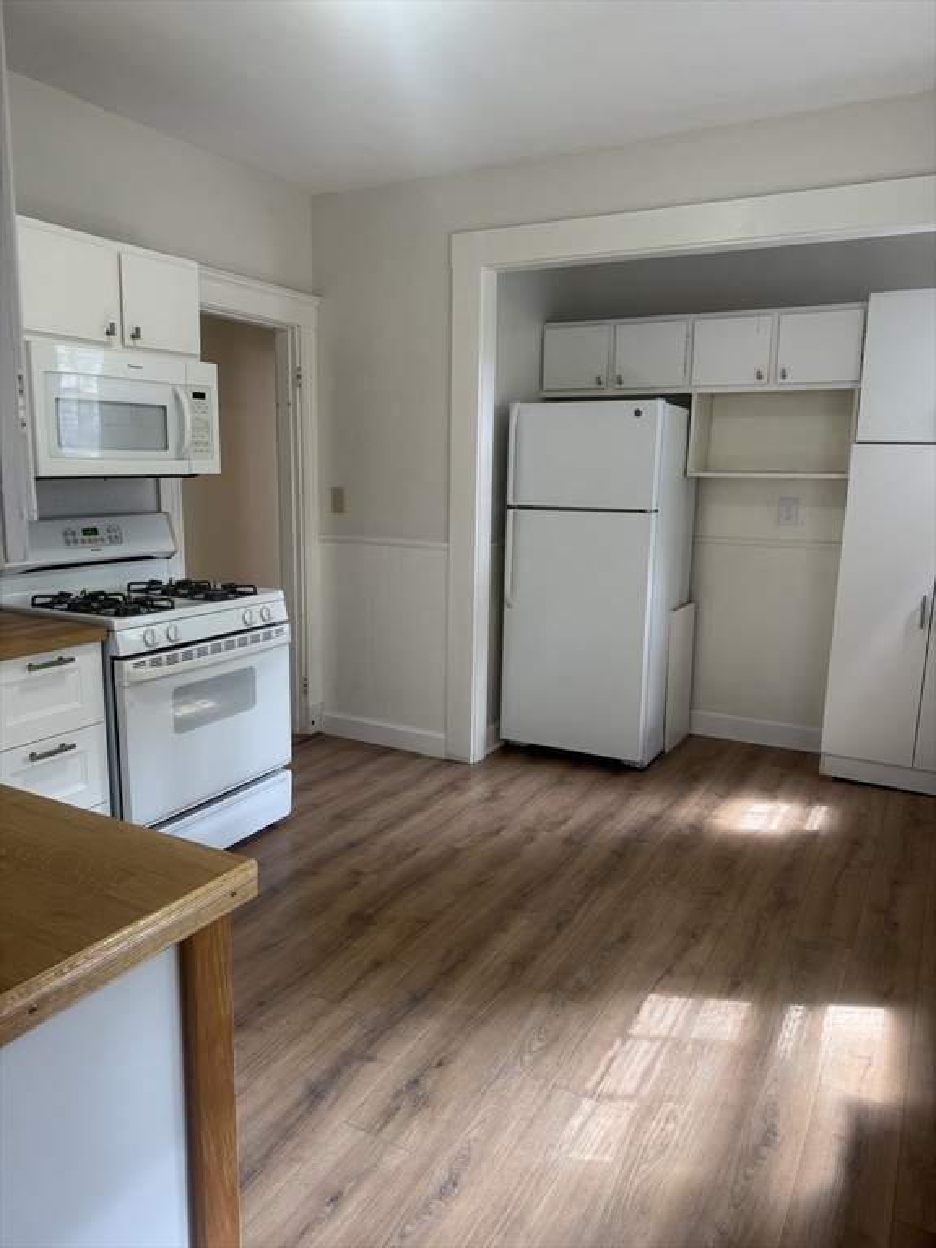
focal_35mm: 24
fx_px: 865
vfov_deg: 71.6
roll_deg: -0.4
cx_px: 468
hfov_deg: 56.8
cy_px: 624
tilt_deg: -10.8
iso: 125
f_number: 1.78
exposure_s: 1/120
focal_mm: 6.76
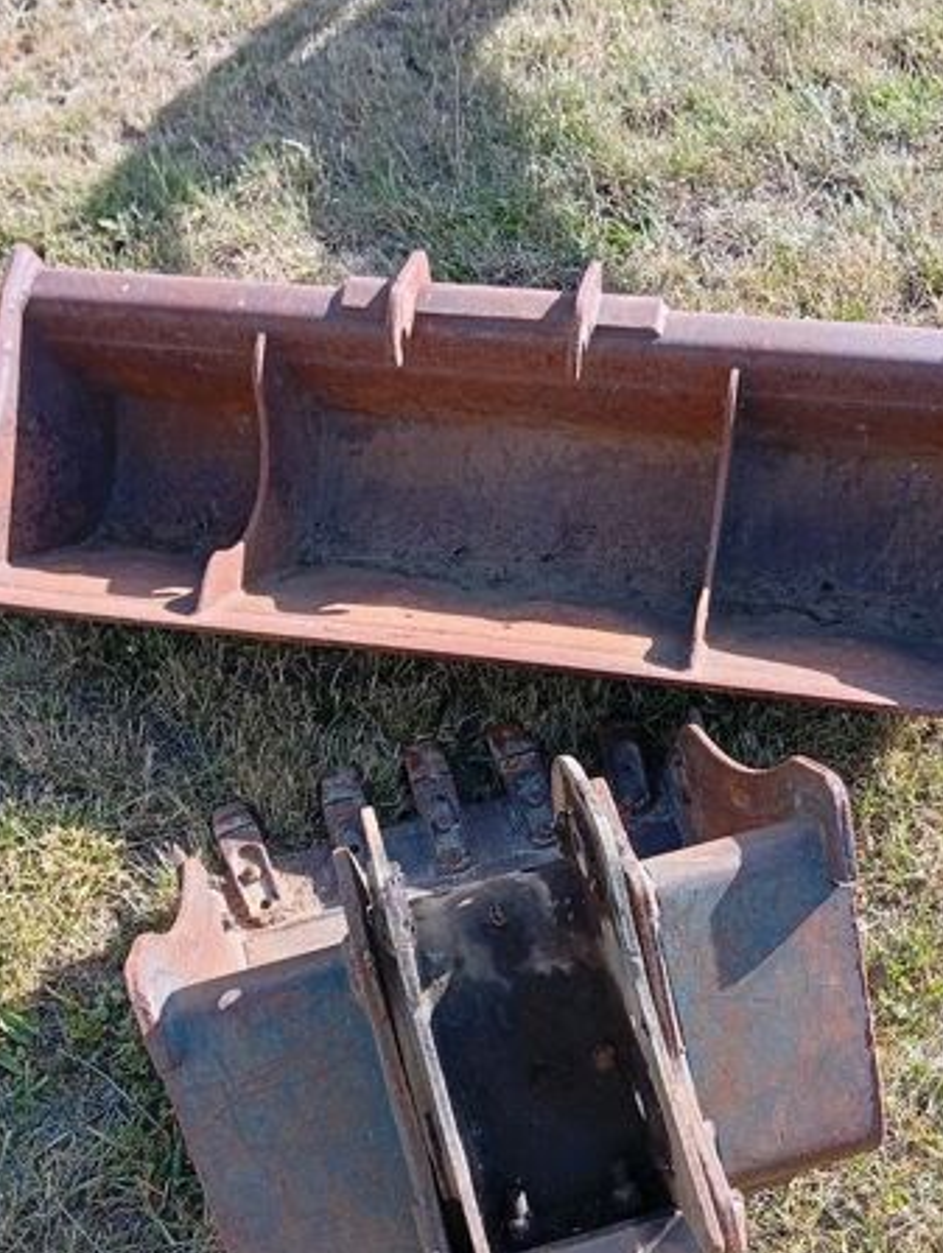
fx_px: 1341
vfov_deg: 49.7
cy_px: 765
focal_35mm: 37
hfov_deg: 38.7
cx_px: 462
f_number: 1.8
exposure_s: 1/115
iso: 50
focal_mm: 3.96
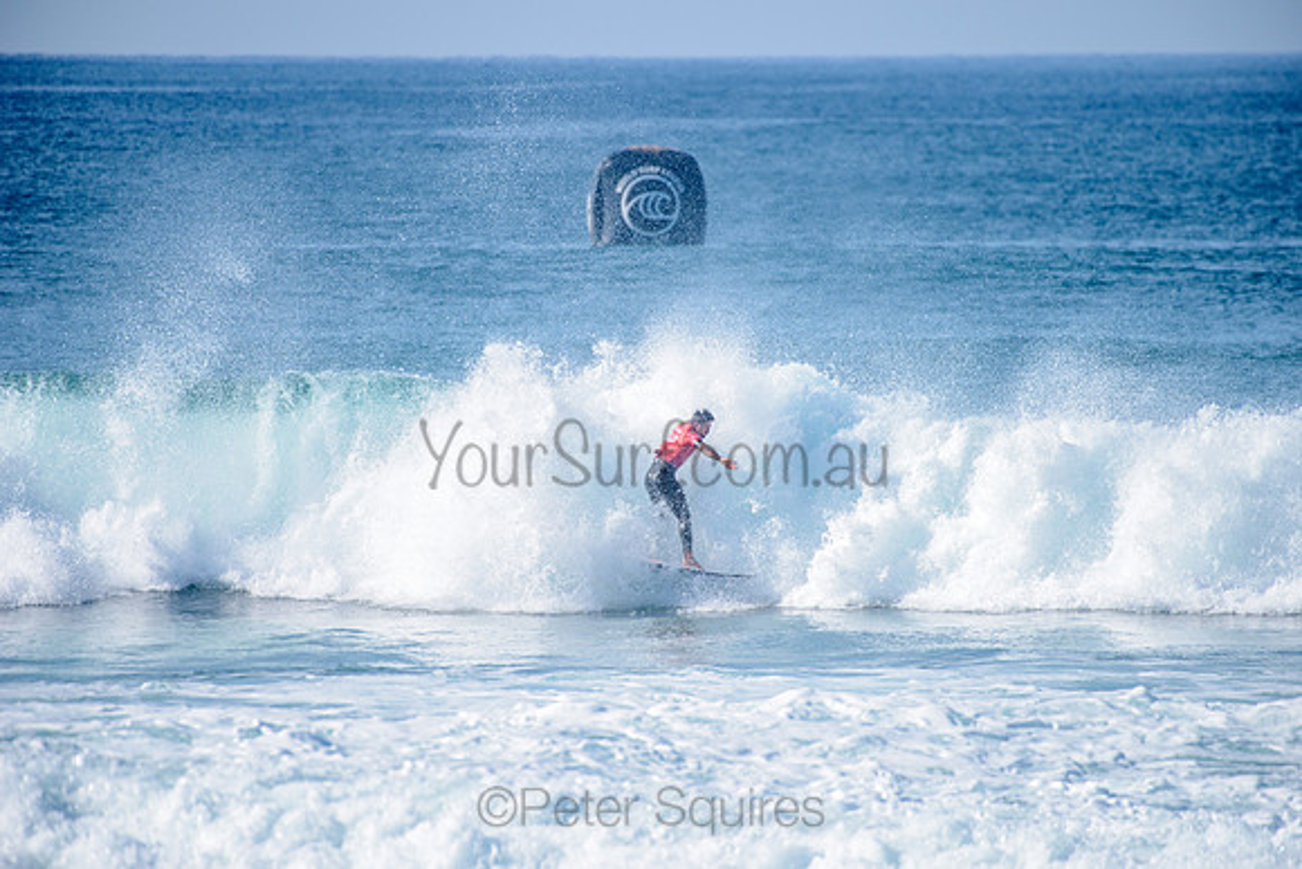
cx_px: 651
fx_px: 18087
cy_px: 434
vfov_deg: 2.8
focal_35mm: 500
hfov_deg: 4.1
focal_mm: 500
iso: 200
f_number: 5.6
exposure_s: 1/2500
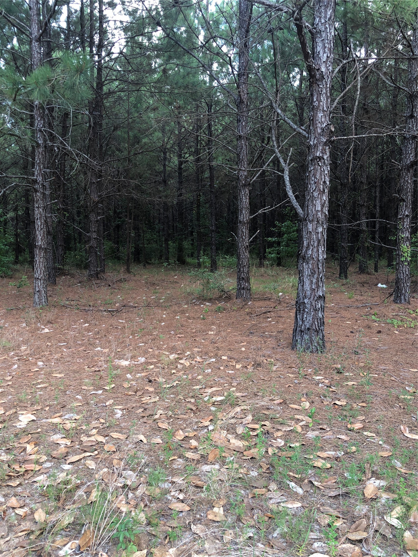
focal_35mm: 28
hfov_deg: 49.7
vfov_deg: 63.4
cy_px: 278
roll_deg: -1.3
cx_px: 209
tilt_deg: -4.6
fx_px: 451
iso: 50
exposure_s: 1/120
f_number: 1.8
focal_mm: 3.99
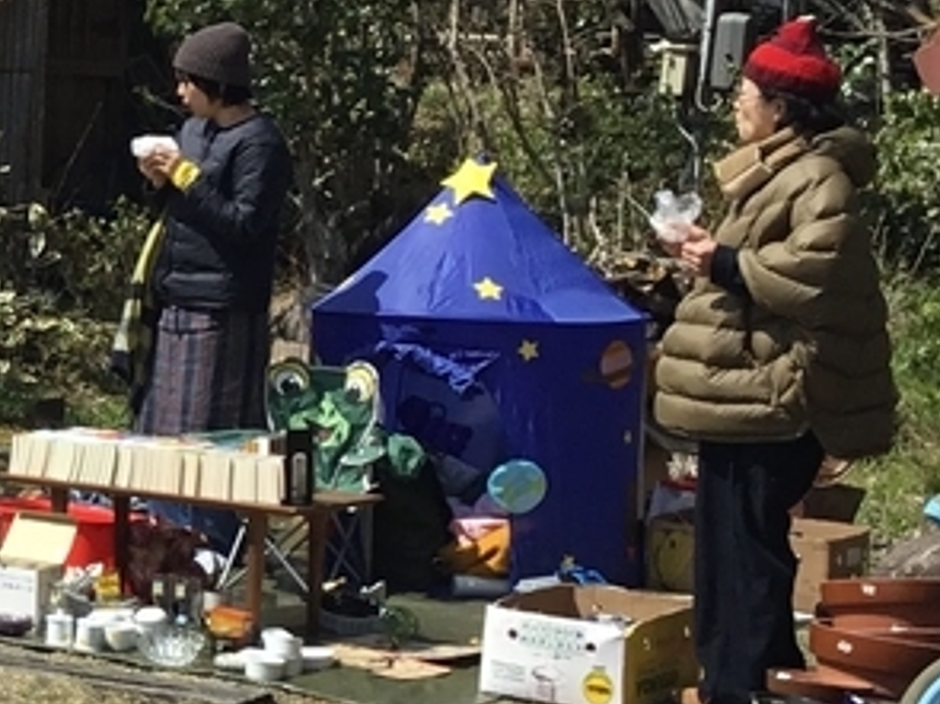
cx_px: -452
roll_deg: -1.3
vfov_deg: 11.8
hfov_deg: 14.6
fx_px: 3420
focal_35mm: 126
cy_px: 280
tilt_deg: -5.2
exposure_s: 1/1567
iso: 25
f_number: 2.4
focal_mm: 3.3
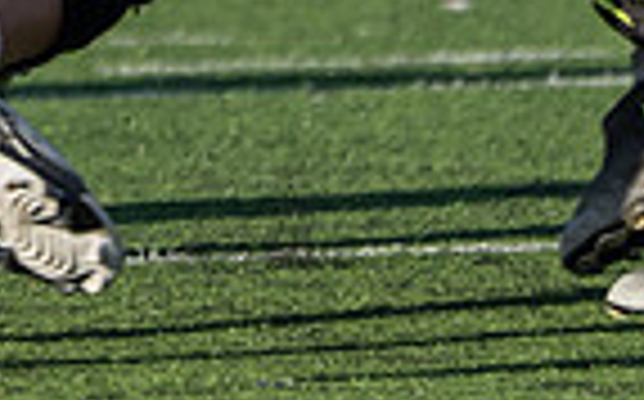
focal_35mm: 2413
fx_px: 42301
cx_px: -600
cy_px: -505
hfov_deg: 0.9
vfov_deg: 0.5
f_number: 5.6
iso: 250
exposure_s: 1/1250
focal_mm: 336
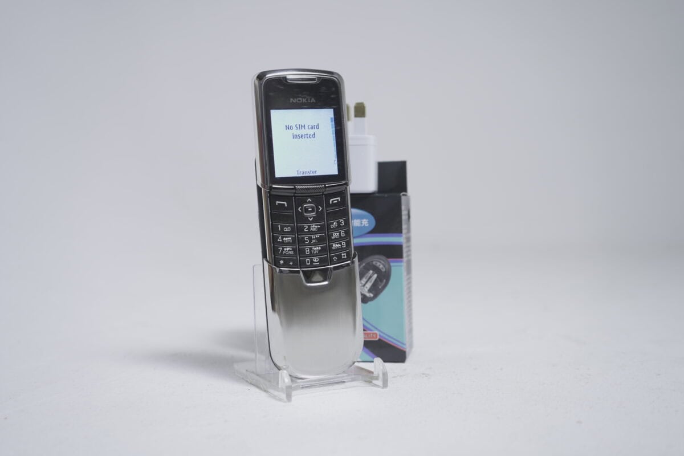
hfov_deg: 47.4
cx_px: 342
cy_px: 228
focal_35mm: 41
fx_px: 779
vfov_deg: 32.6
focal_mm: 41
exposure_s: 1/6
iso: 100
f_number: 5.6
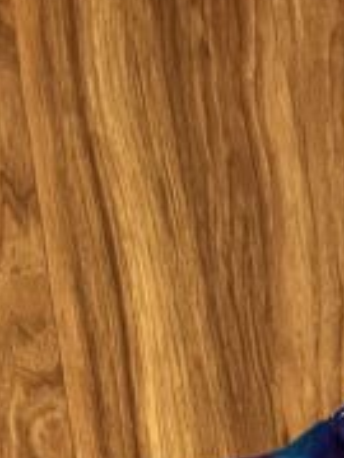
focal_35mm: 148
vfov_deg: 10.7
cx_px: 749
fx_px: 1961
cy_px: 1221
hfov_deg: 9.2
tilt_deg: -64.3
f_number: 1.5
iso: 200
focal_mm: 5.7
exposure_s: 1/60
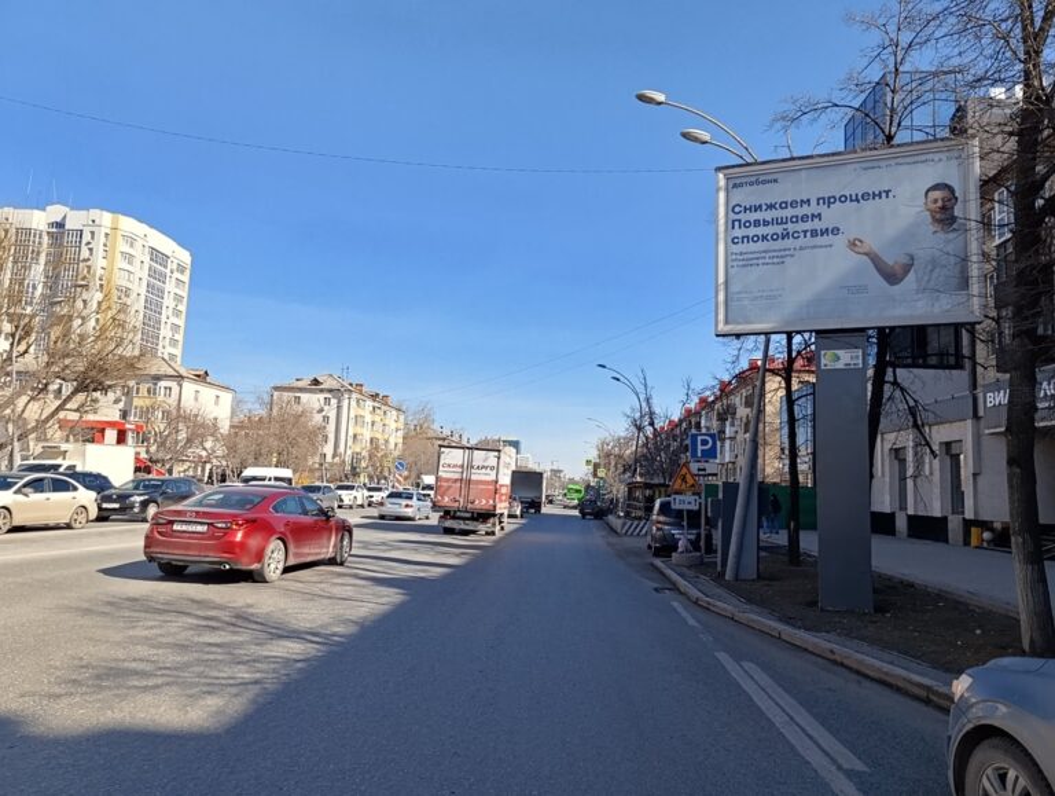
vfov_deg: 59.0
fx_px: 702
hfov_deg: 73.8
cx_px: 528
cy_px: 398
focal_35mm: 23
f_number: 1.7
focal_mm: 6.11
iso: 50
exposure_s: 1/389
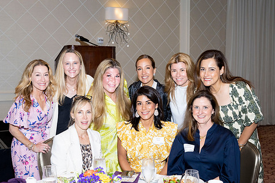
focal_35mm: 44
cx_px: 133
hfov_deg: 44.5
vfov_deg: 30.4
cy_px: 107
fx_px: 336
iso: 1000
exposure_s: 1/160
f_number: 5.6
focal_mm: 37
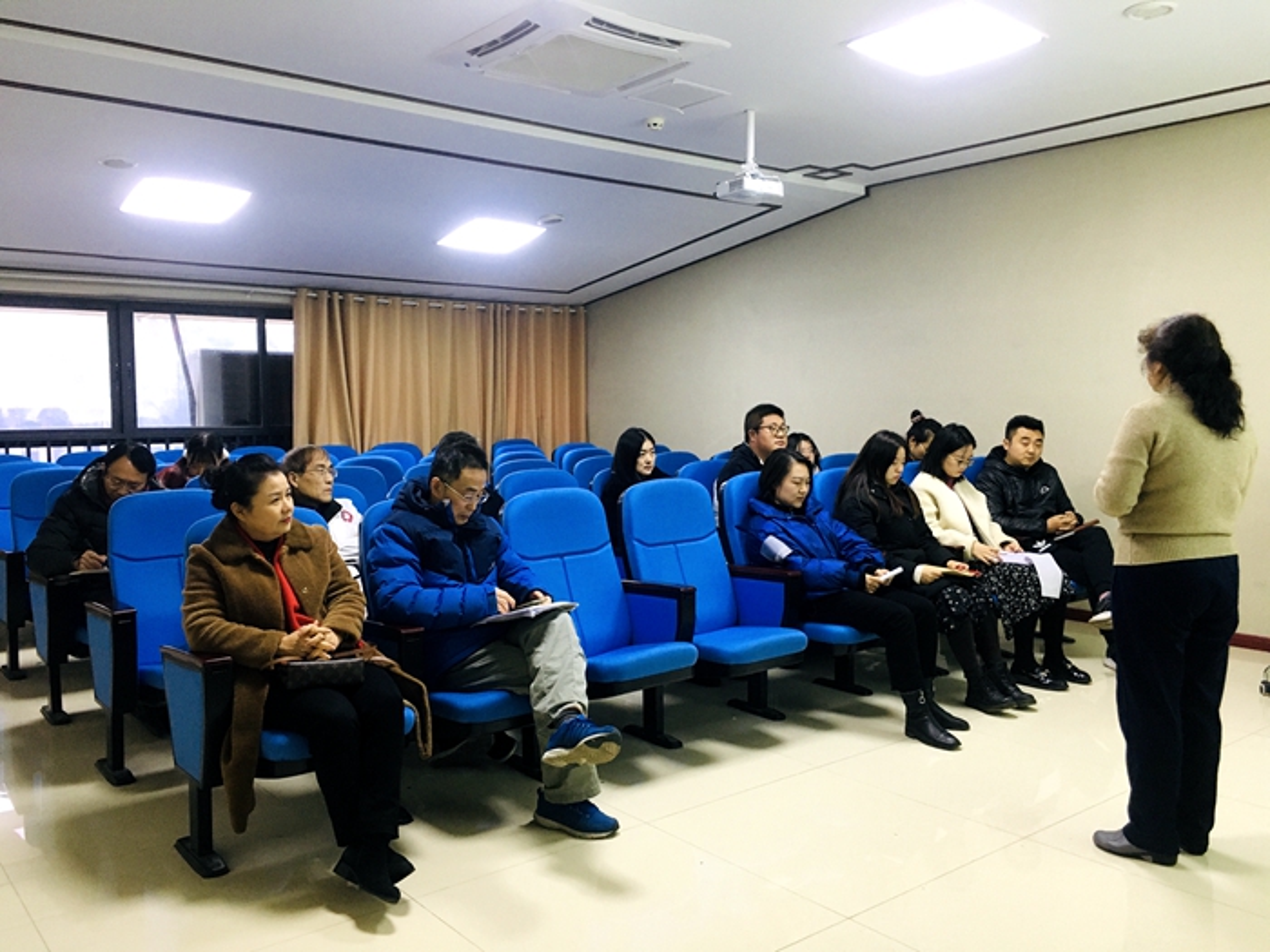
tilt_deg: -2.7
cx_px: 635
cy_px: 476
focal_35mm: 29
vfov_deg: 48.2
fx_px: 1064
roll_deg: +0.7
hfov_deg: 61.7
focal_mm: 4.15
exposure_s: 1/33
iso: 160
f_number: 2.2
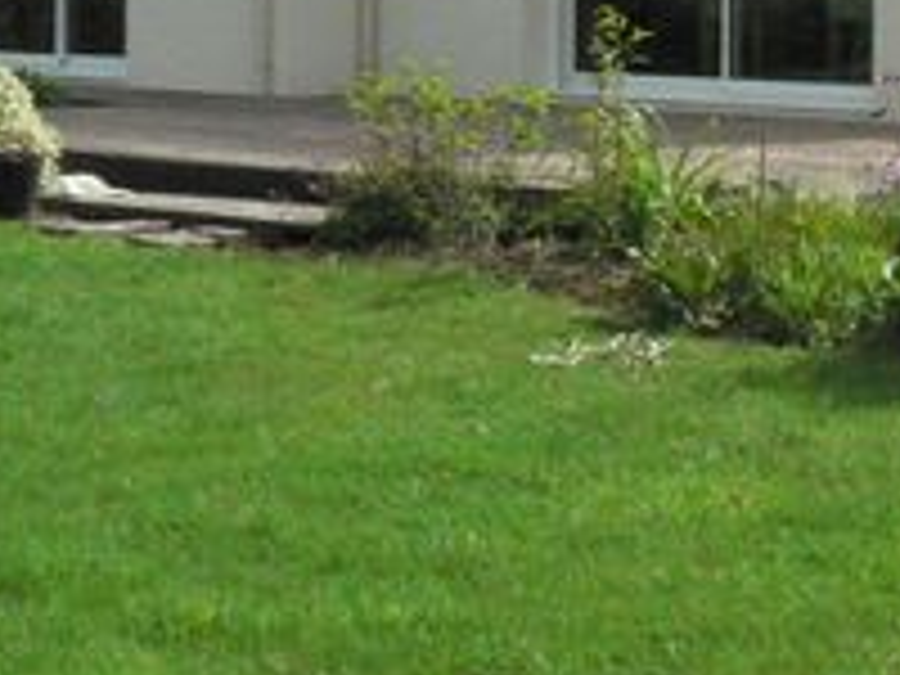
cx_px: 1156
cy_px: 9
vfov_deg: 13.5
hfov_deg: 17.2
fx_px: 2808
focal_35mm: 108
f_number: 8
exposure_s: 1/800
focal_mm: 6
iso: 400
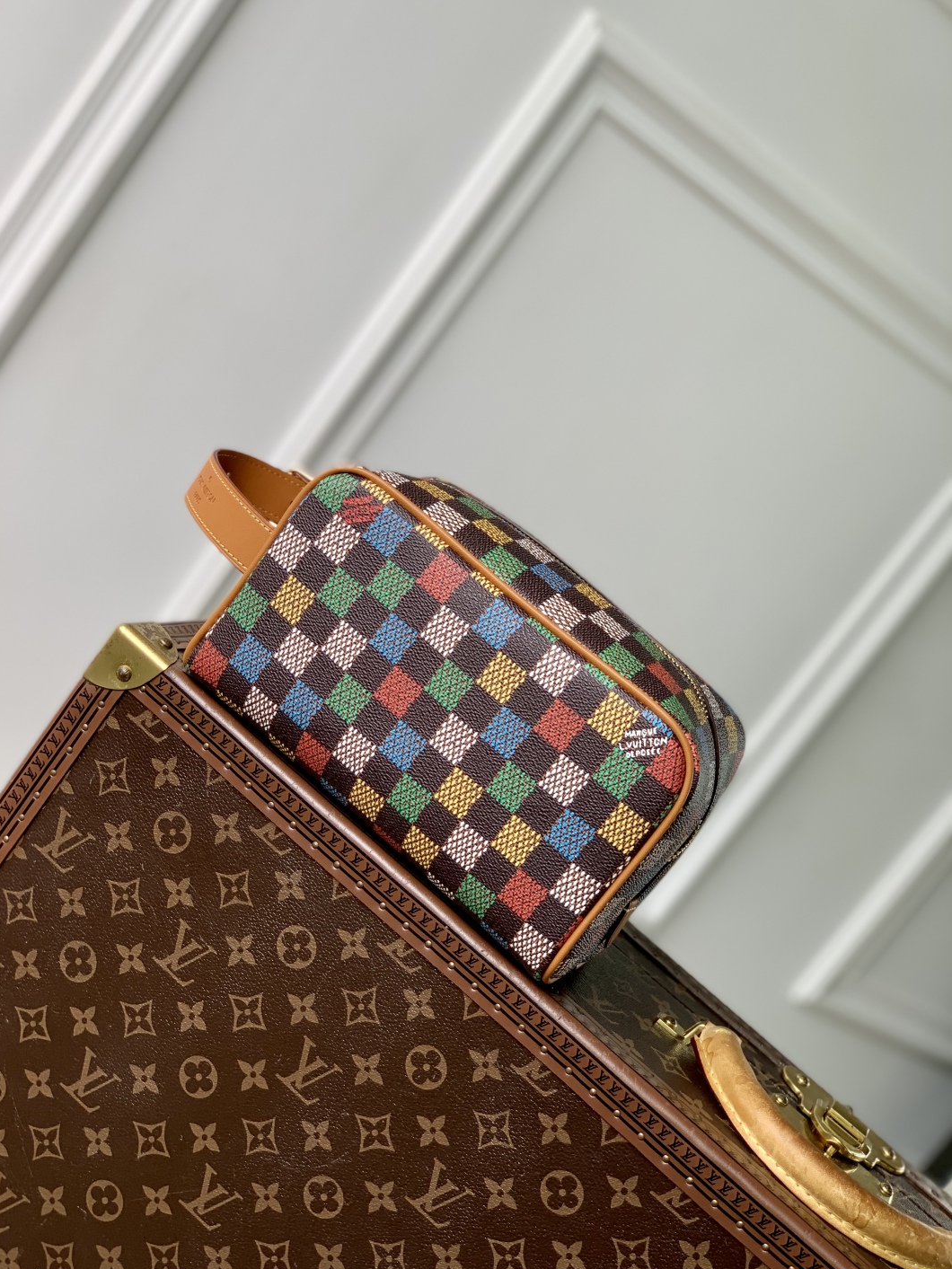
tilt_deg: -11.4
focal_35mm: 53
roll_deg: -37.0
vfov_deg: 36.2
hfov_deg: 27.5
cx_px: 469
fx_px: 1943
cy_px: 632
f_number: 2.4
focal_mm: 6
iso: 16
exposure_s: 1/122
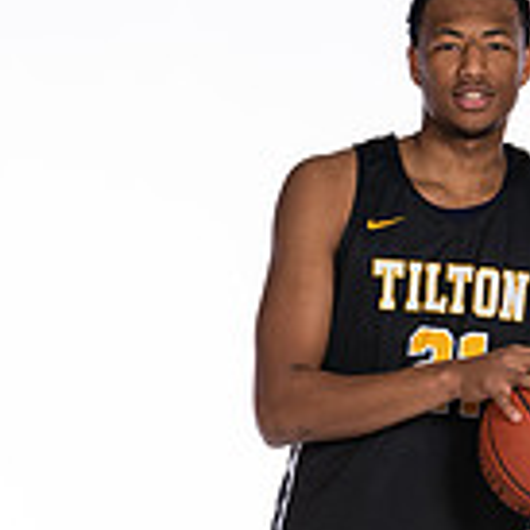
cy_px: 677
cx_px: 561
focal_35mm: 384
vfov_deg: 4.5
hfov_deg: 4.6
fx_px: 6652
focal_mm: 92
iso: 100
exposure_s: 1/100
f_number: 5.6
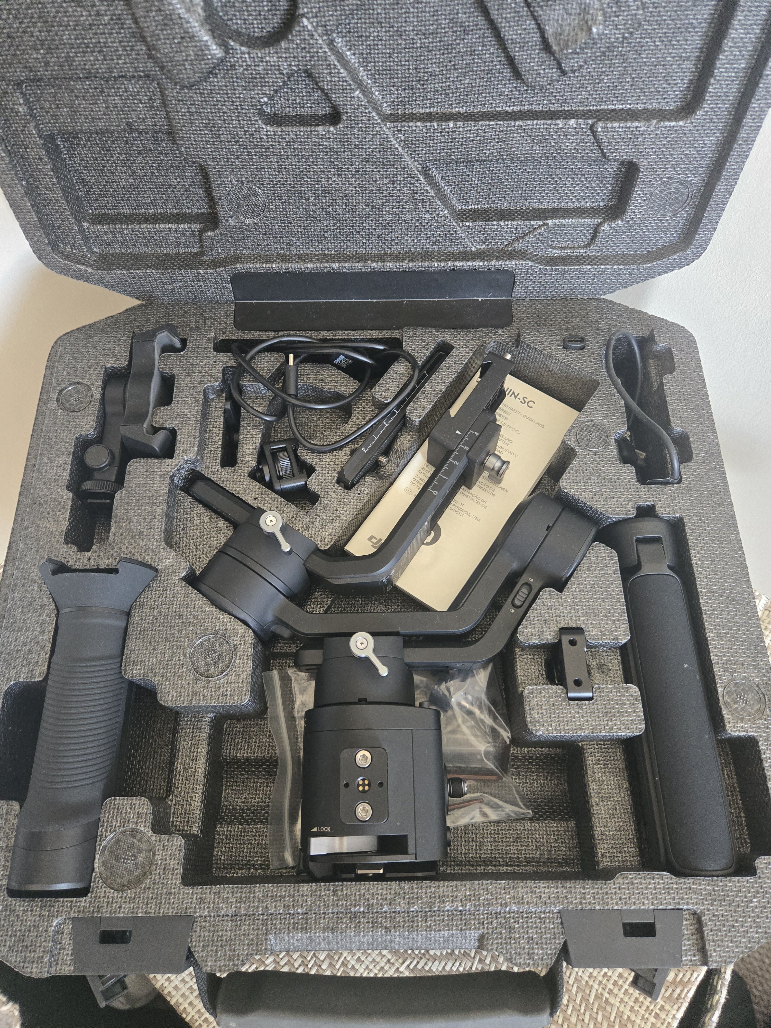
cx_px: 386
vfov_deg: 73.9
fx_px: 683
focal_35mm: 23
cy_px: 514
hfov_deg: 58.9
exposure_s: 1/101
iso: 1250
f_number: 1.8
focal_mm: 5.4
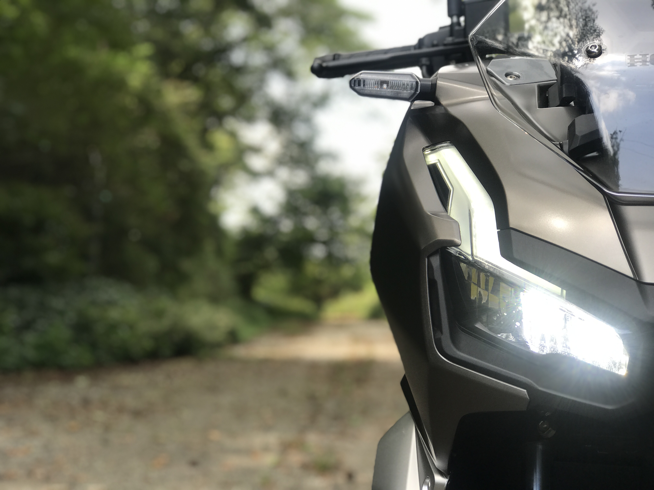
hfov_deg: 33.8
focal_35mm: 57
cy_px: 245
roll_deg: +0.7
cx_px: 327
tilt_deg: +2.4
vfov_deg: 25.7
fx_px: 1077
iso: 20
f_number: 2.8
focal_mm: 6.6
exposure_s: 1/184
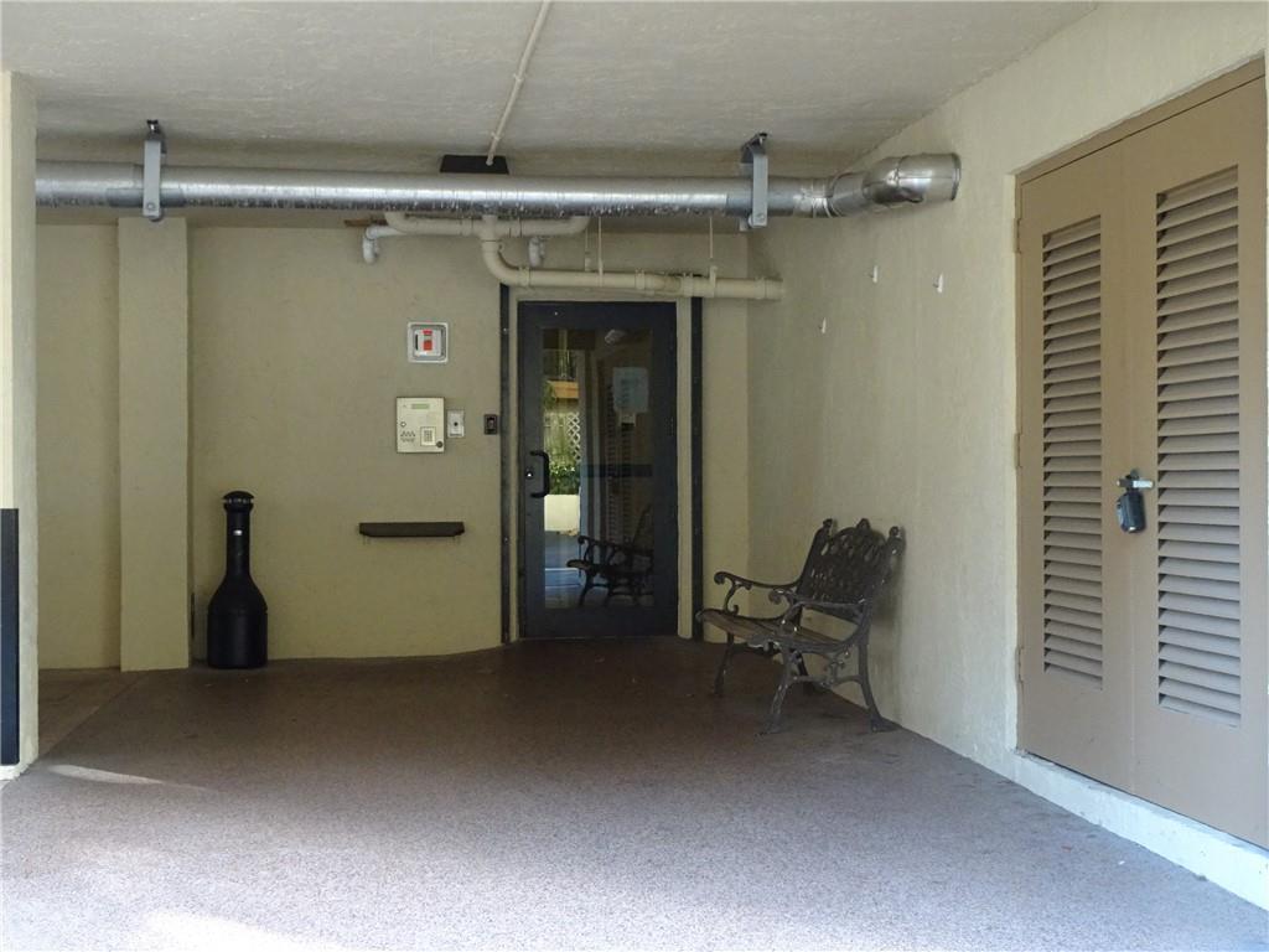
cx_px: 634
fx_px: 1760
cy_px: 476
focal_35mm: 48
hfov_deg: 39.7
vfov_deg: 30.3
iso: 800
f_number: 4.5
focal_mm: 8.18
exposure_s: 1/50
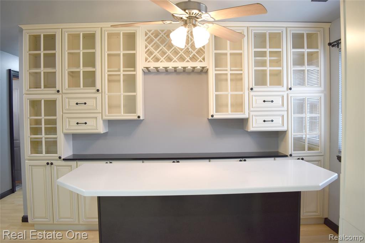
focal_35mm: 27
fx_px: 274
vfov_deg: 47.9
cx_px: 182
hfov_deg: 67.4
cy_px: 122
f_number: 4
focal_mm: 18
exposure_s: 1/60
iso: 560
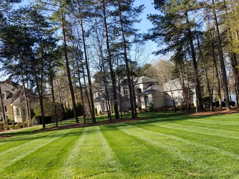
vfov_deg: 42.9
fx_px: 228
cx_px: 133
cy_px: 98
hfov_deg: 55.2
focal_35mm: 33
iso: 50
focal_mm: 4.25
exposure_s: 1/1014
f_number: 1.7
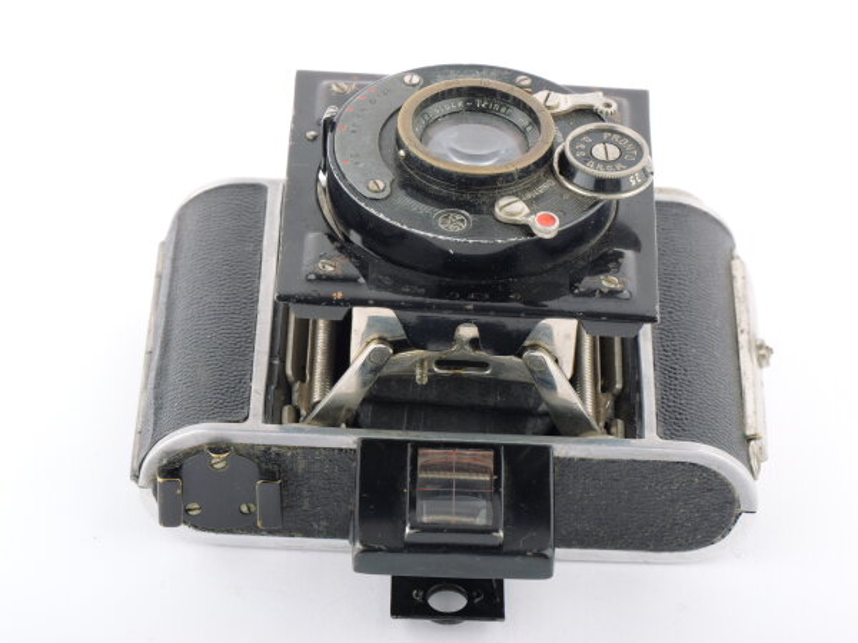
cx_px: 429
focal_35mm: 138
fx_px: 3420
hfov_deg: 14.3
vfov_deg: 10.7
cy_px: 322
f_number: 13
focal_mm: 69
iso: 160
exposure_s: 1/250
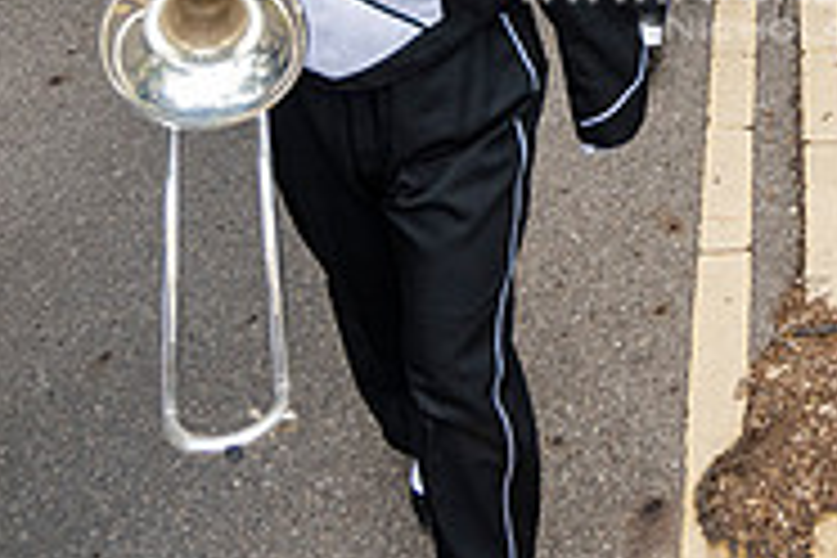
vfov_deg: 17.1
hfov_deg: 25.7
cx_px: 824
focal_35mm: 75
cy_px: -173
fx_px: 1744
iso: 500
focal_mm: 24
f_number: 4
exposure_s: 1/1000
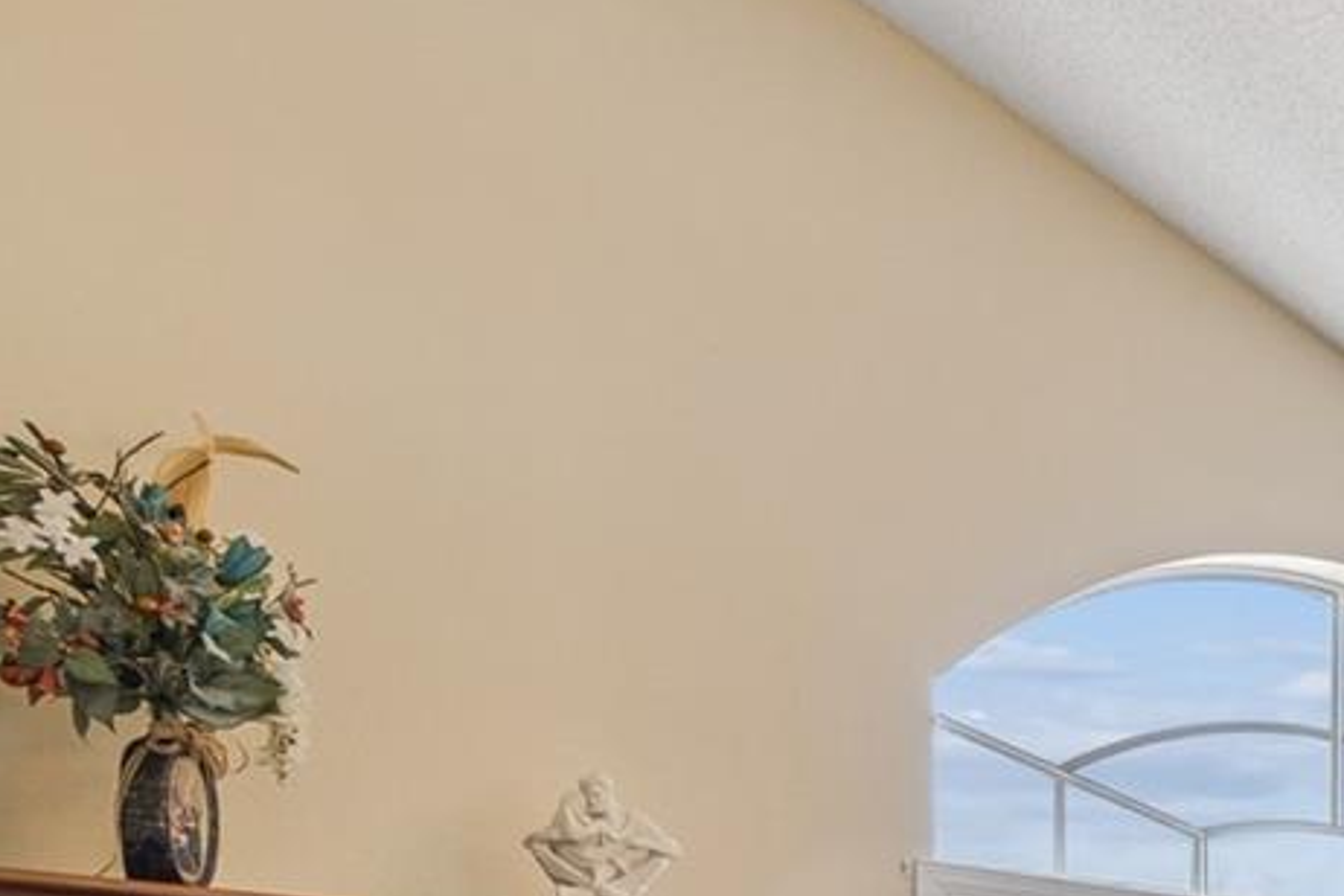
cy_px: 1167
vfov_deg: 23.1
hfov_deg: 28.9
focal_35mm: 52
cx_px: 1859
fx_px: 1941
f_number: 7.1
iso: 100
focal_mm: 10
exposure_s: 1/15
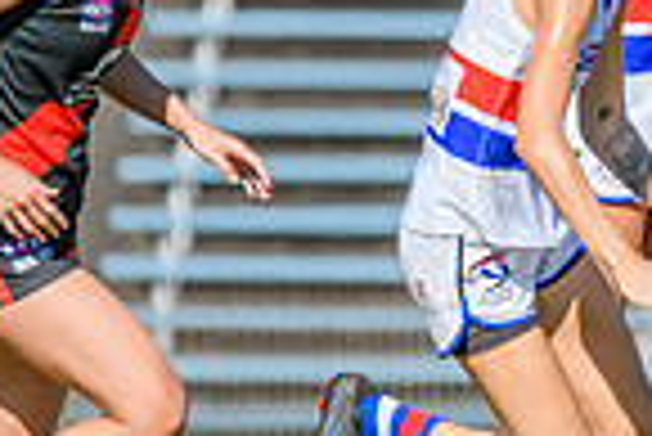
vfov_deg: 0.7
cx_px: 1183
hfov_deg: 1.0
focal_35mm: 2054
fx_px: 37237
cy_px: 128
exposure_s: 1/1600
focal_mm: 500
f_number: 8
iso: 640
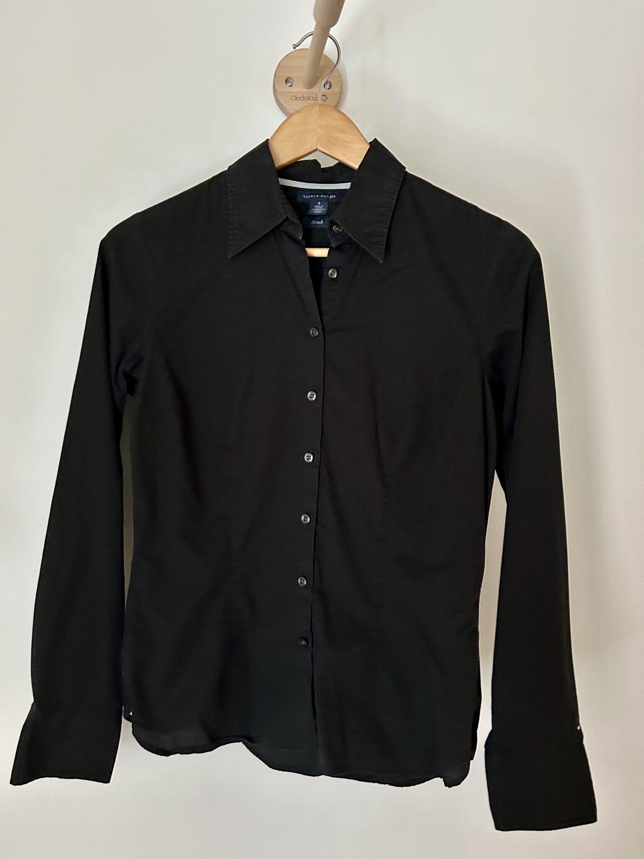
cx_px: 322
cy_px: 430
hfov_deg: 53.1
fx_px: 645
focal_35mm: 26
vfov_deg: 67.3
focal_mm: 5.7
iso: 800
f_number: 1.5
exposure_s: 1/30
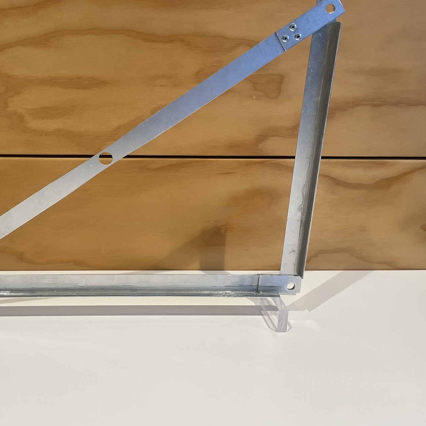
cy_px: 174
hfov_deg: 43.8
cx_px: 119
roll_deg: -1.0
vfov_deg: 44.7
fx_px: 515
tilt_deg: -16.2
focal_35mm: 37
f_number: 1.6
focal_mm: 4.2
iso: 100
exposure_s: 1/100
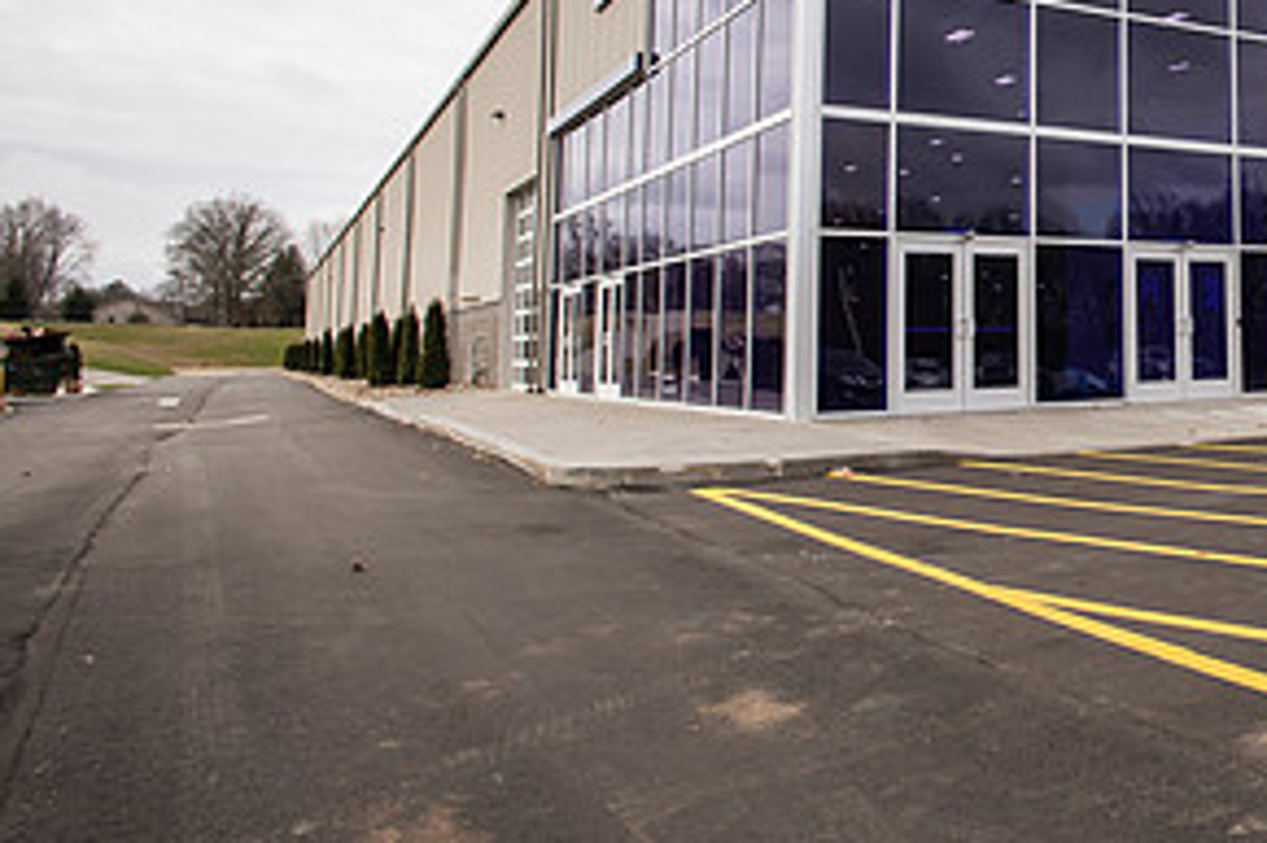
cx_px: 1263
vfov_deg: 34.1
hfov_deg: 43.6
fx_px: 1337
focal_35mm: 38
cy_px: 190
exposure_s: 1/400
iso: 200
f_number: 8
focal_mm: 19
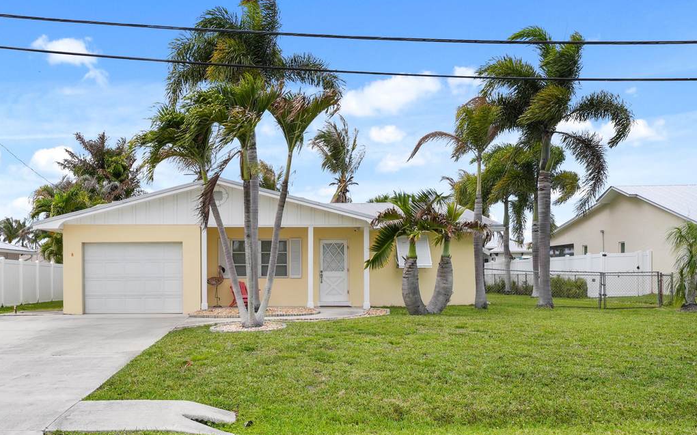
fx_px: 630
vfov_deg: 37.9
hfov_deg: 57.4
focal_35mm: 33
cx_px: 271
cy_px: 276
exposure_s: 1/400
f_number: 9
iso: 250
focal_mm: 25.9
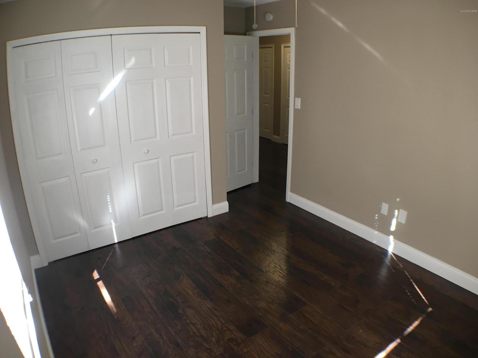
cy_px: 179
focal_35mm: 29
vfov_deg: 48.2
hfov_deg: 61.7
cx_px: 239
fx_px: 400
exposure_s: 1/30
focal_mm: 4.15
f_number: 2.2
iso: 64
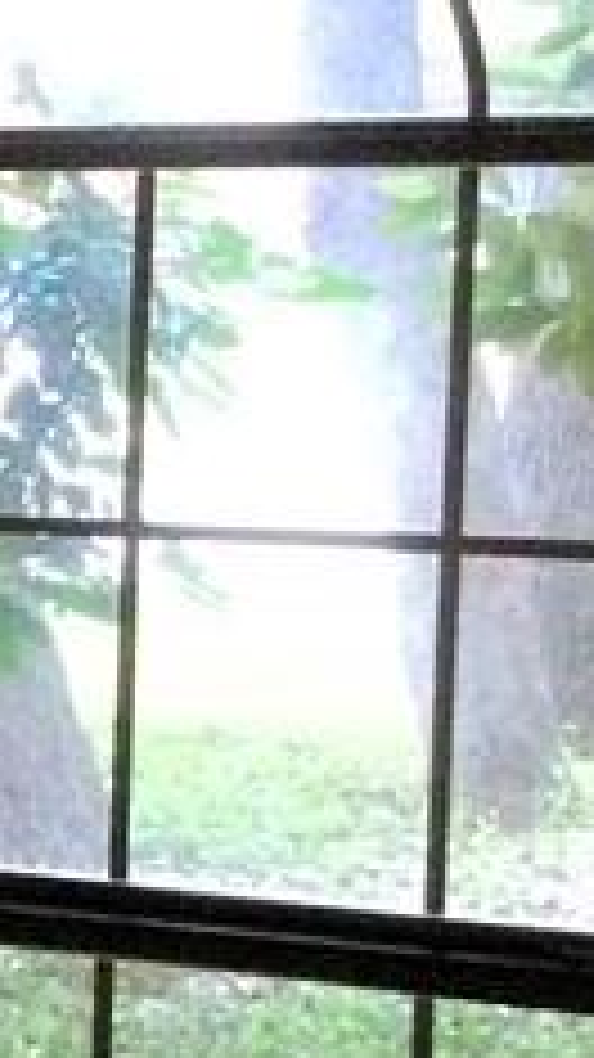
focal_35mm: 147
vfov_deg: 14.6
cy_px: 684
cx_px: -1116
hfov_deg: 7.4
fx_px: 4121
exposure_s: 1/20
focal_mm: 3.3
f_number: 2.4
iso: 200
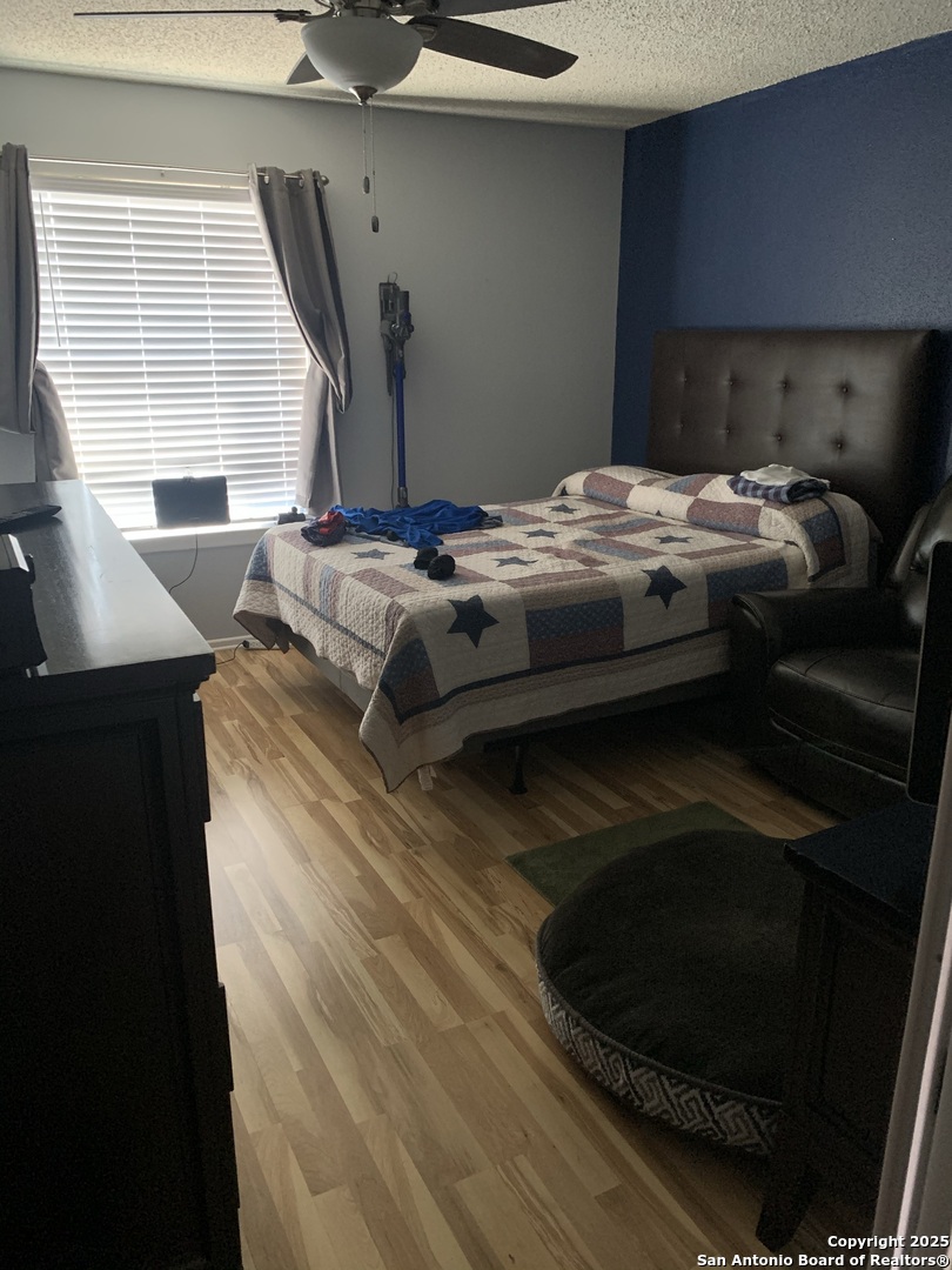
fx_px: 953
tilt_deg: -16.9
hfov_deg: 53.1
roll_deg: +0.0
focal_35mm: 26
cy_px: 635
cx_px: 476
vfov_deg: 67.3
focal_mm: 4.25
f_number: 1.8
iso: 400
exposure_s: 1/51
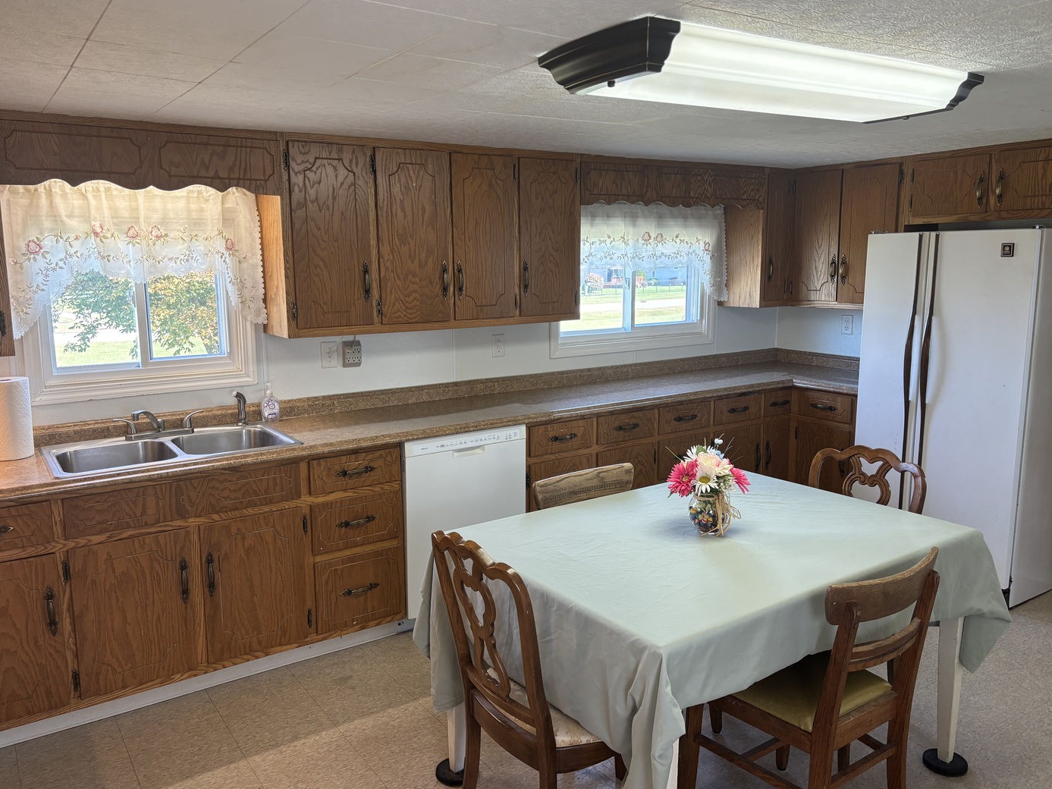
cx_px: 511
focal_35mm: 27
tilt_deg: -9.5
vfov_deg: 51.3
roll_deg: +1.1
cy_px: 386
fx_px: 820
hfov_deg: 65.3
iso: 125
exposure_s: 1/120
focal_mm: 5.96
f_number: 1.6
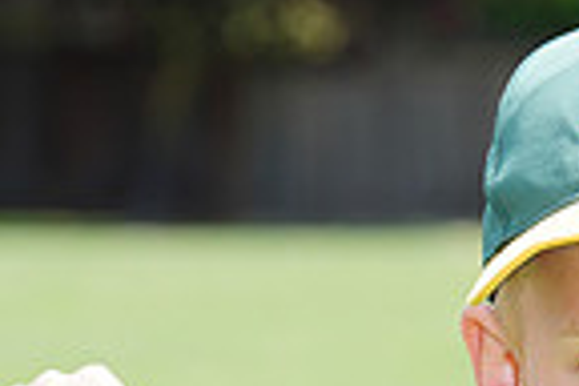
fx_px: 10662
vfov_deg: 2.1
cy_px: 573
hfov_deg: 3.1
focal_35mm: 663
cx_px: 776
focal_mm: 165
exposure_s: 1/200
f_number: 9
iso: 200
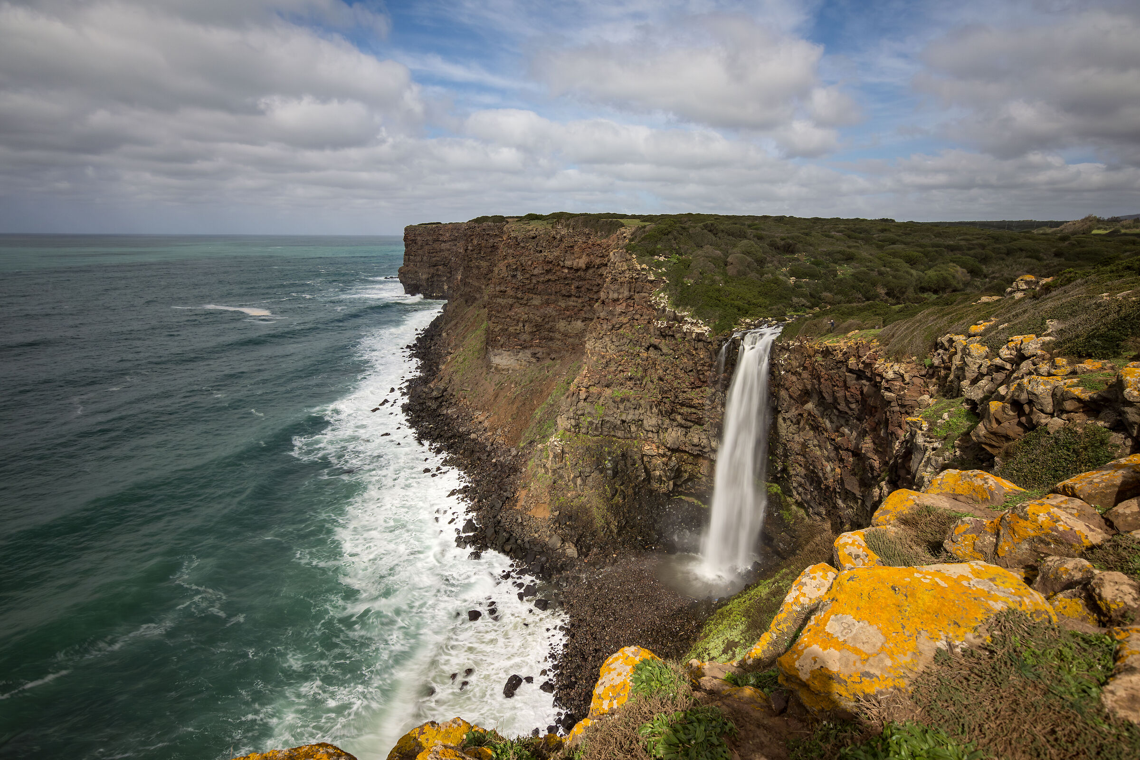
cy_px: 380
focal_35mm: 16
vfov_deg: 72.1
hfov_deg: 95.0
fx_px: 522
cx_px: 570
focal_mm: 11
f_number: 7.1
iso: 100
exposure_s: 1/2.5
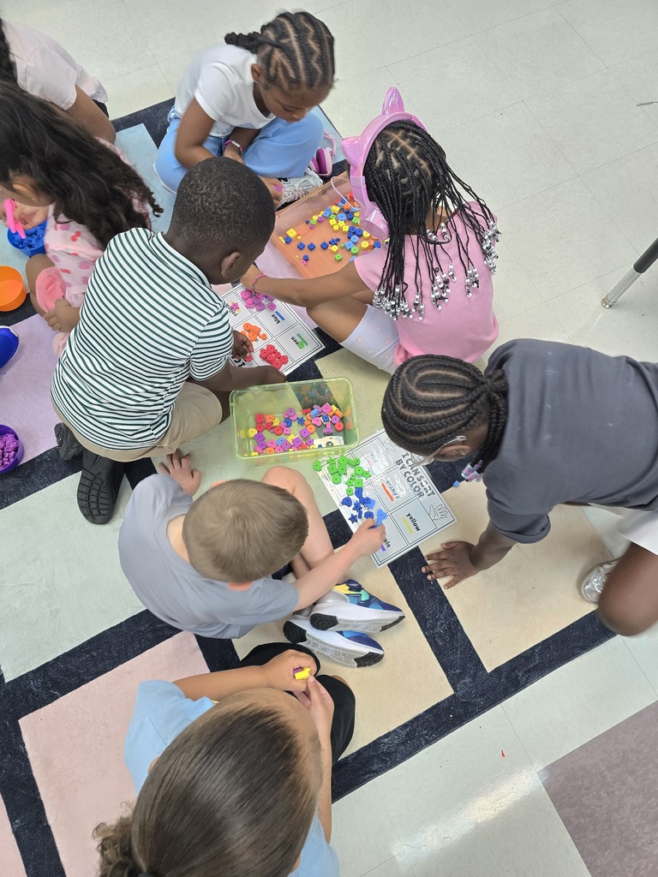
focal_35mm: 23
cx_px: 329
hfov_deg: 58.9
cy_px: 438
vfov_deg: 73.9
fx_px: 583
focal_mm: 6.3
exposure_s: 1/60
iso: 250
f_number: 1.7
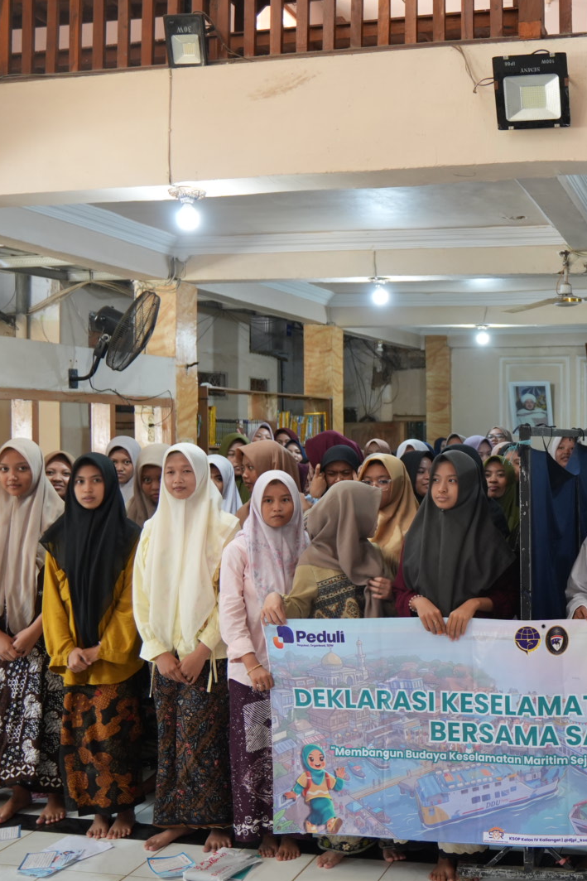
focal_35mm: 39
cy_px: 445
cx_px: 572
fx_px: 948
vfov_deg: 49.8
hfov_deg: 32.0
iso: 320
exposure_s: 1/30
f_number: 2.8
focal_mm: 17
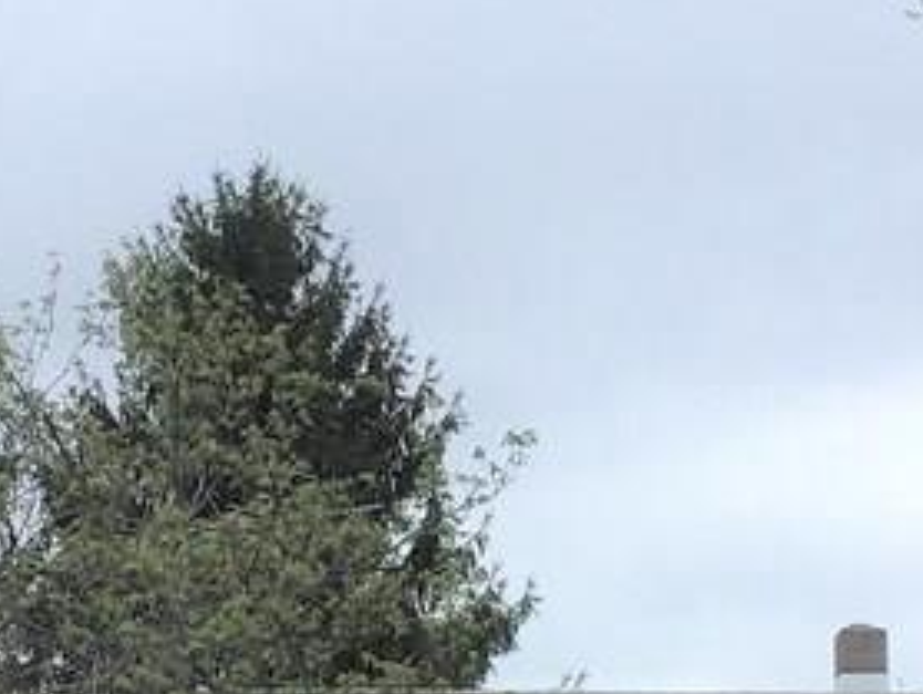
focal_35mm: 114
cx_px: 242
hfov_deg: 17.2
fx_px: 3042
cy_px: 731
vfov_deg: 12.8
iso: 25
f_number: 2.4
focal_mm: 3.3
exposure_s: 1/1116
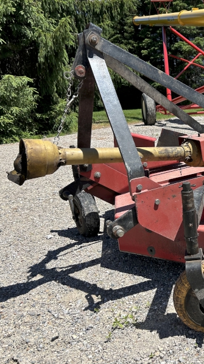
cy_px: 181
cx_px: 205
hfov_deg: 29.1
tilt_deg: -13.5
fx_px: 366
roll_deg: +3.7
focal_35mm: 38
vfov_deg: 52.8
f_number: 1.5
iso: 50
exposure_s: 1/3257
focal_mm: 5.7
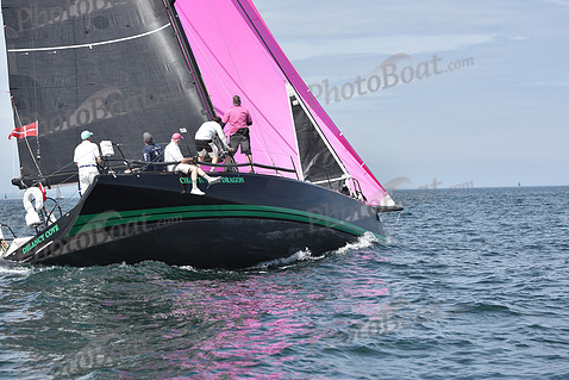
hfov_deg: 23.9
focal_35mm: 85
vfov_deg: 16.1
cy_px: 157
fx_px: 1344
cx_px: 245
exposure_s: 1/1250
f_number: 6.3
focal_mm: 70
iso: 200
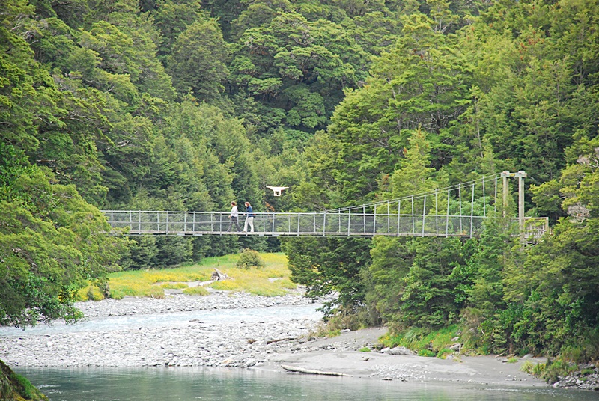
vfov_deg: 6.8
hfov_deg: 10.1
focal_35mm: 202
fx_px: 3374
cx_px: 300
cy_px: 200
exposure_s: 1/100
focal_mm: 135
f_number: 6.3
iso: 400
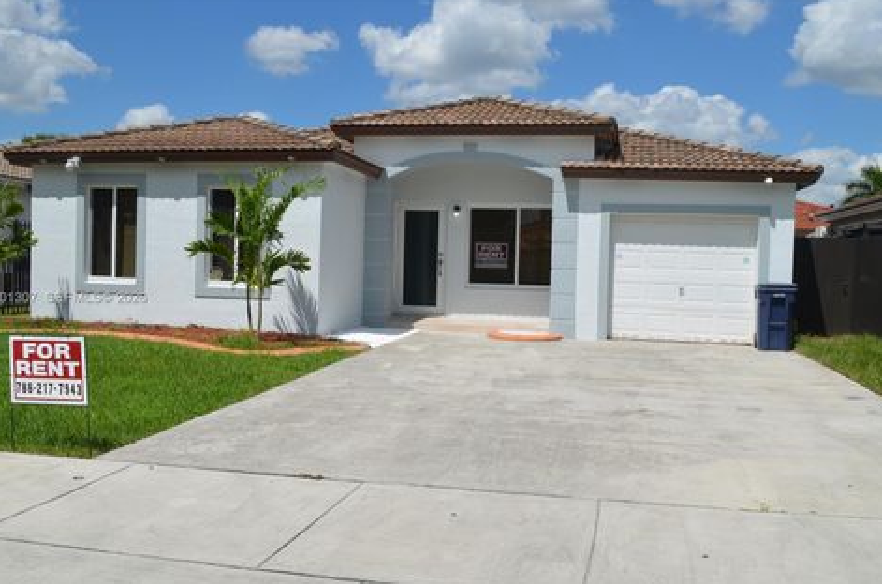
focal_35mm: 35
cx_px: 433
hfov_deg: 54.5
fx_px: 856
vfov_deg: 37.7
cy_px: 299
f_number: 9
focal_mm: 22
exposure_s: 1/320
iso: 100
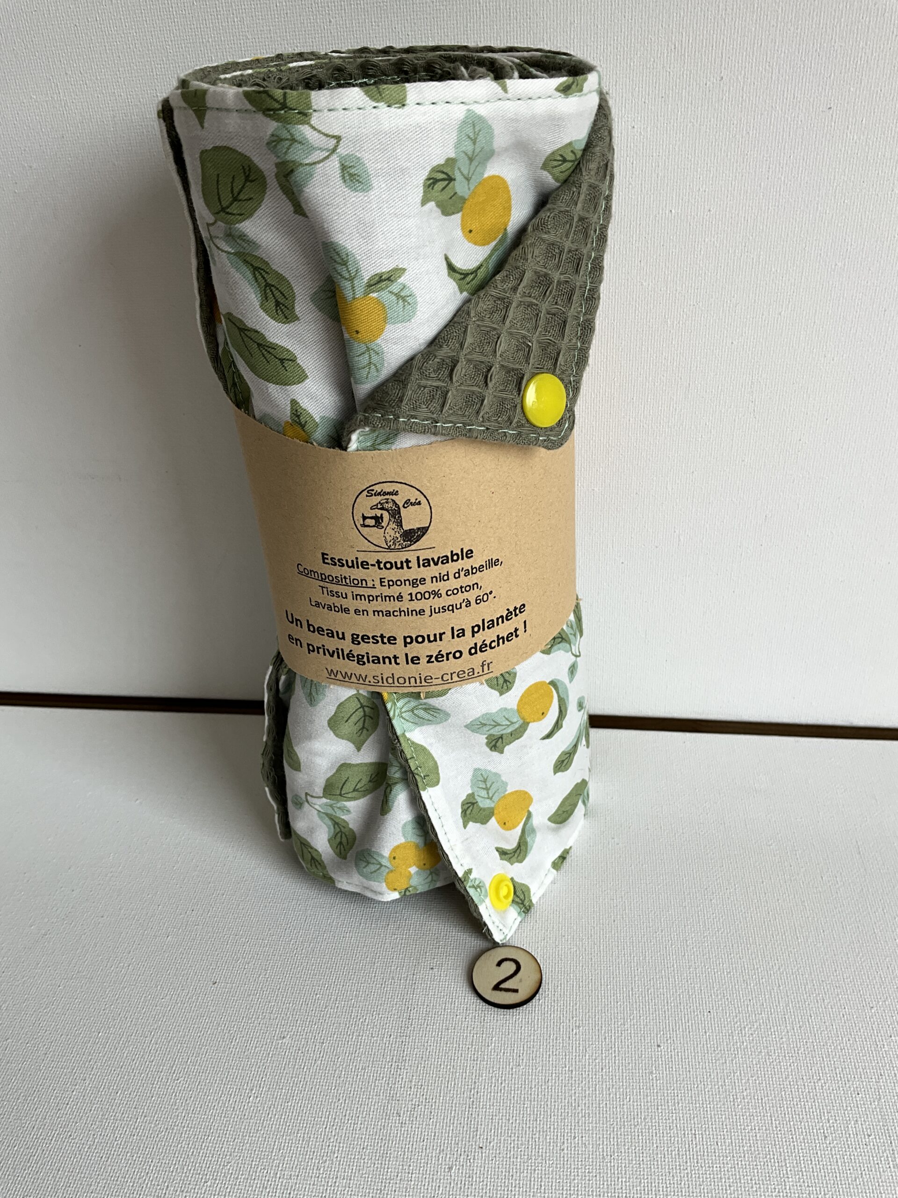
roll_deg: +2.1
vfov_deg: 61.7
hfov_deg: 48.2
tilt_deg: -33.3
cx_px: 449
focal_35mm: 29
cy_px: 599
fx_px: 1003
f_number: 1.8
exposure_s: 1/214
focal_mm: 3
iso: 16
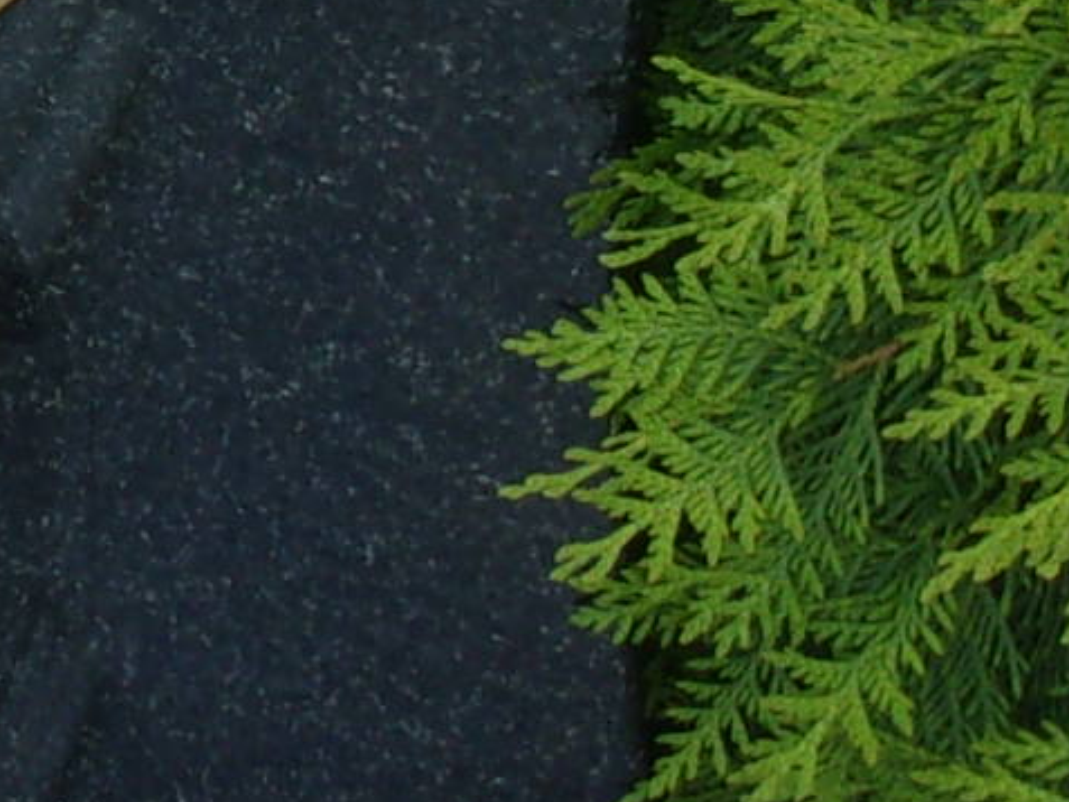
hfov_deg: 12.0
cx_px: -809
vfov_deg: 9.6
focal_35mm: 152
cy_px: -128
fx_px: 4695
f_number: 3.9
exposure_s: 1/105
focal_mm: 5.1
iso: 80
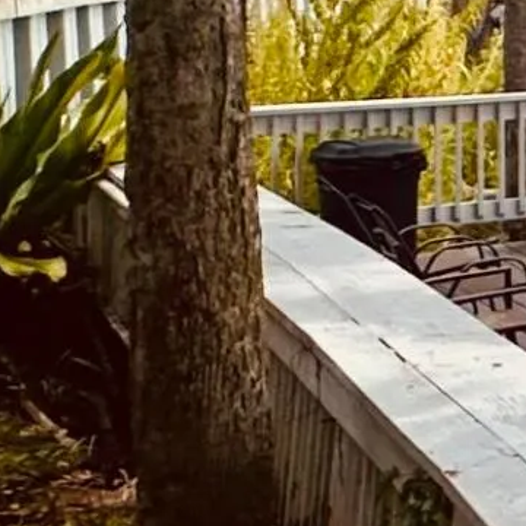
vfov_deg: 17.1
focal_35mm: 99
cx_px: 1559
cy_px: -39
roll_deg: +0.1
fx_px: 1702
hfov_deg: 11.2
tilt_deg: -4.3
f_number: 2.2
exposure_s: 1/2882
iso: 50
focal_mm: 2.22
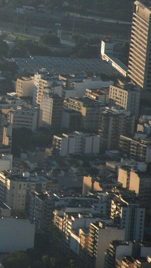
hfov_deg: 1.9
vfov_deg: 3.4
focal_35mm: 626
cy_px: -49
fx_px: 4458
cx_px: -357
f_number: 5.6
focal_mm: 105
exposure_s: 1/500
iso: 200
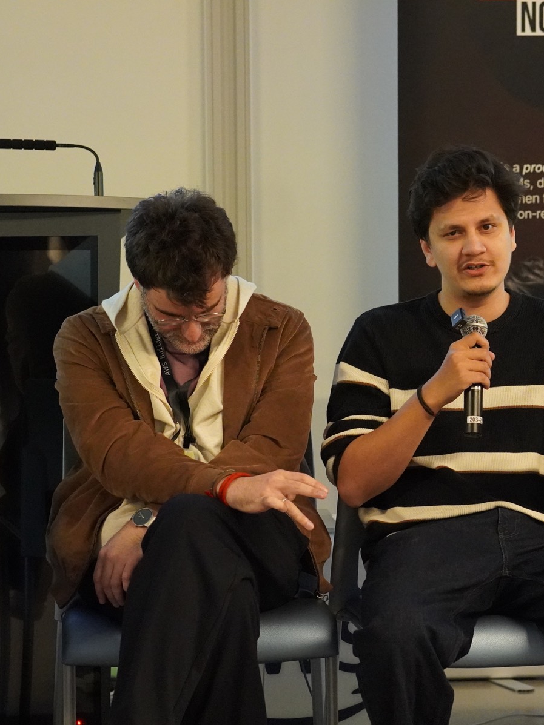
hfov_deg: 9.1
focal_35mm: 163
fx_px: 3411
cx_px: 487
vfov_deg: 12.1
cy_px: 363
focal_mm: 75
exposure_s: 1/160
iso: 6400
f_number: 2.8
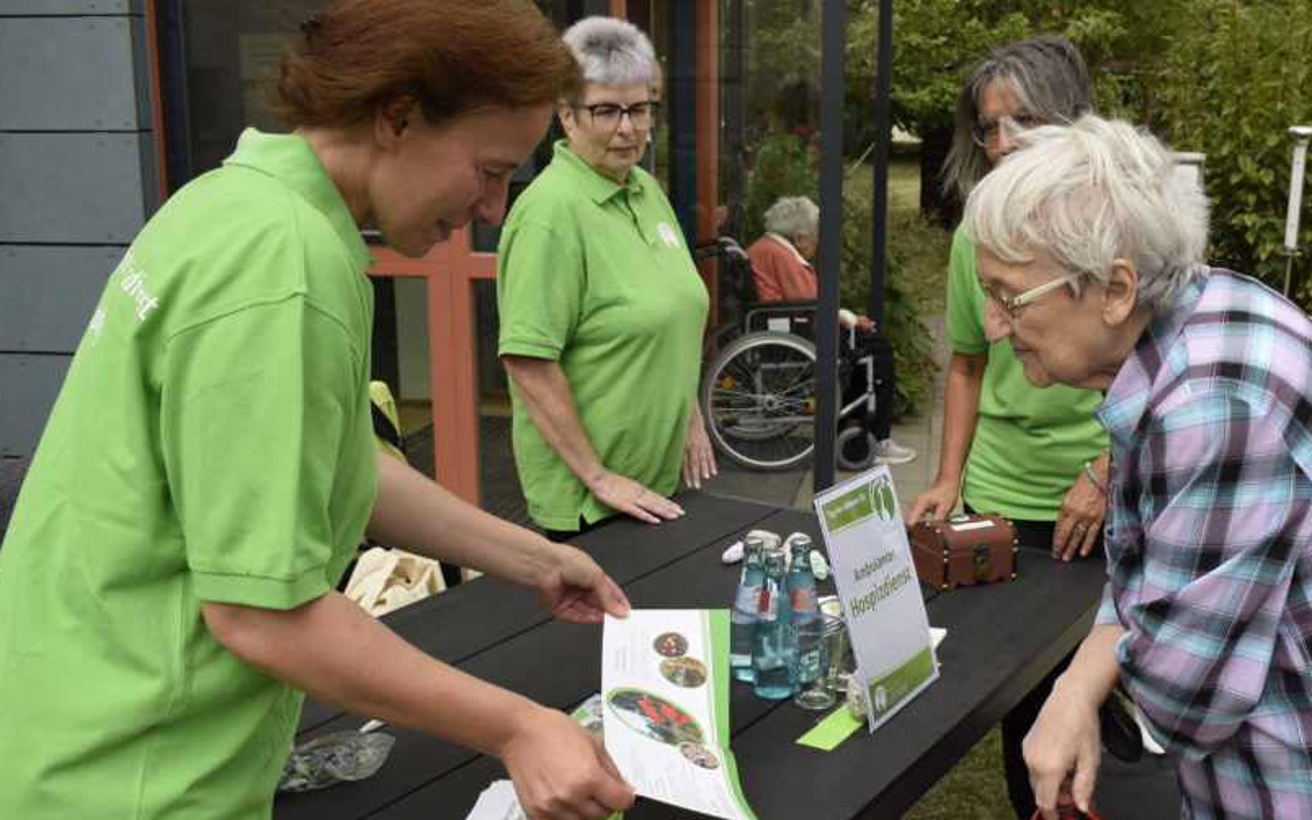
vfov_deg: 32.7
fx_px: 1395
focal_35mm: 39
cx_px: 814
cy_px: 476
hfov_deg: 49.9
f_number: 6.3
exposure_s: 1/160
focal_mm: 20
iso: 400
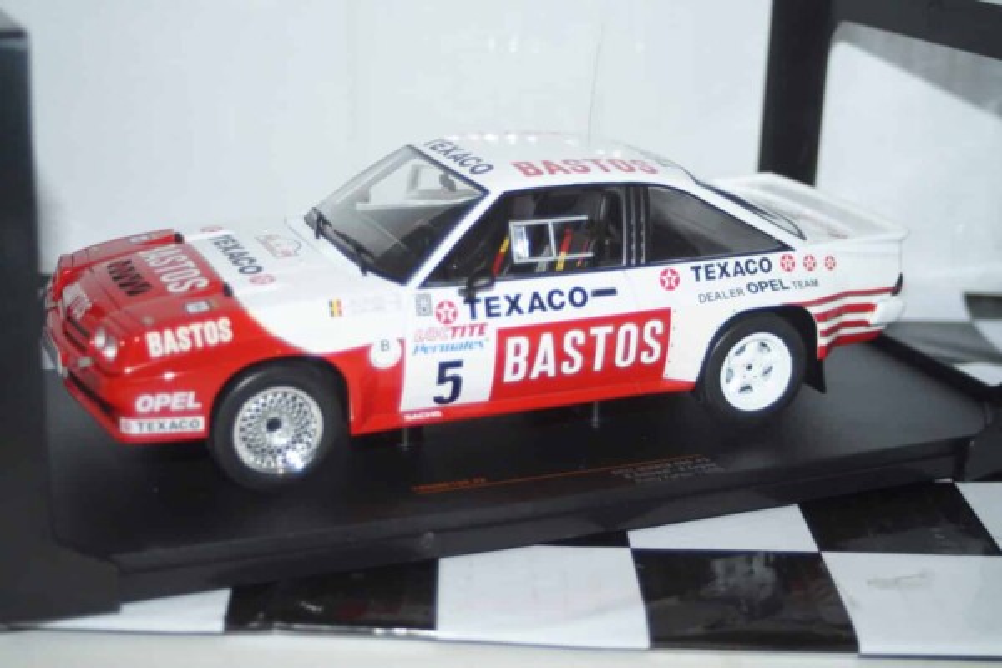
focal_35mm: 60
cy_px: 334
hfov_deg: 33.4
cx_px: 501
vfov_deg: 22.6
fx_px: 1670
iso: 320
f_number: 4.5
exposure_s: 1/125
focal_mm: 40
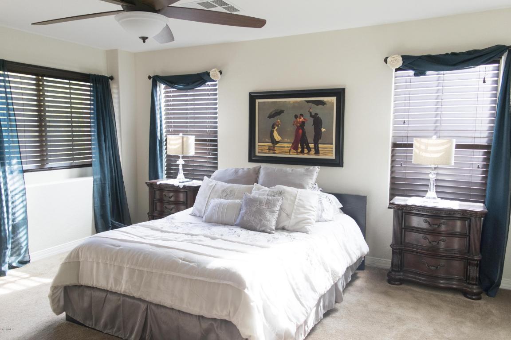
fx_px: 383
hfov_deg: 67.4
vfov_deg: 47.9
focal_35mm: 27
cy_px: 170
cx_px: 256
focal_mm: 18
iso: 400
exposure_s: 1/25
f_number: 3.5
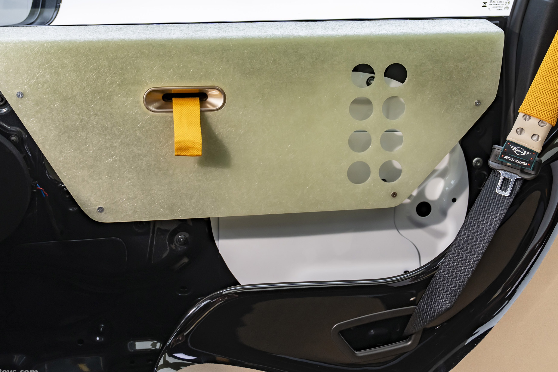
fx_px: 729
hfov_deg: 41.8
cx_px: 318
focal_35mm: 47
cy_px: 131
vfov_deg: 28.5
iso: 500
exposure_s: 1/20
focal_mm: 35
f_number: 4
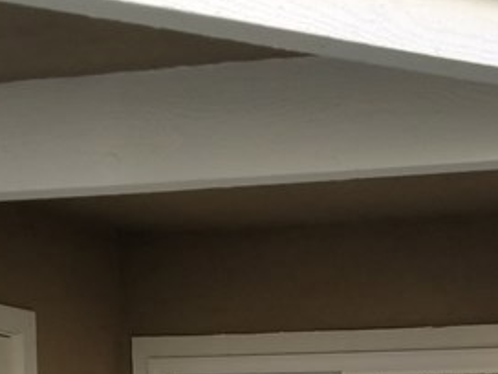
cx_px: 417
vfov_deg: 13.7
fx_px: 1410
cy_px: 634
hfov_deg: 19.8
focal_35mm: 98
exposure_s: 1/224
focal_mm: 4.25
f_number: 1.7
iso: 50
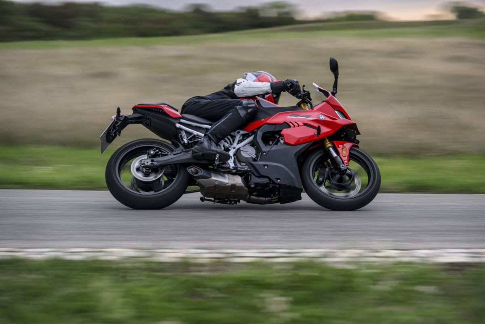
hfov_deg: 20.4
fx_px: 1347
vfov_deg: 13.7
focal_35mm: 100
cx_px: 242
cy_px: 162
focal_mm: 100
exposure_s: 1/125
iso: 400
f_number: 5
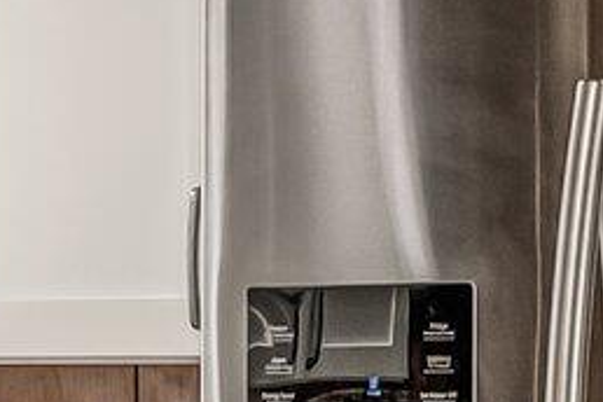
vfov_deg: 3.3
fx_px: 6917
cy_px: 605
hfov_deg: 4.7
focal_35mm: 413
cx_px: -1262
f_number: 4
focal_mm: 35
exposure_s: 1/40
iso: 640
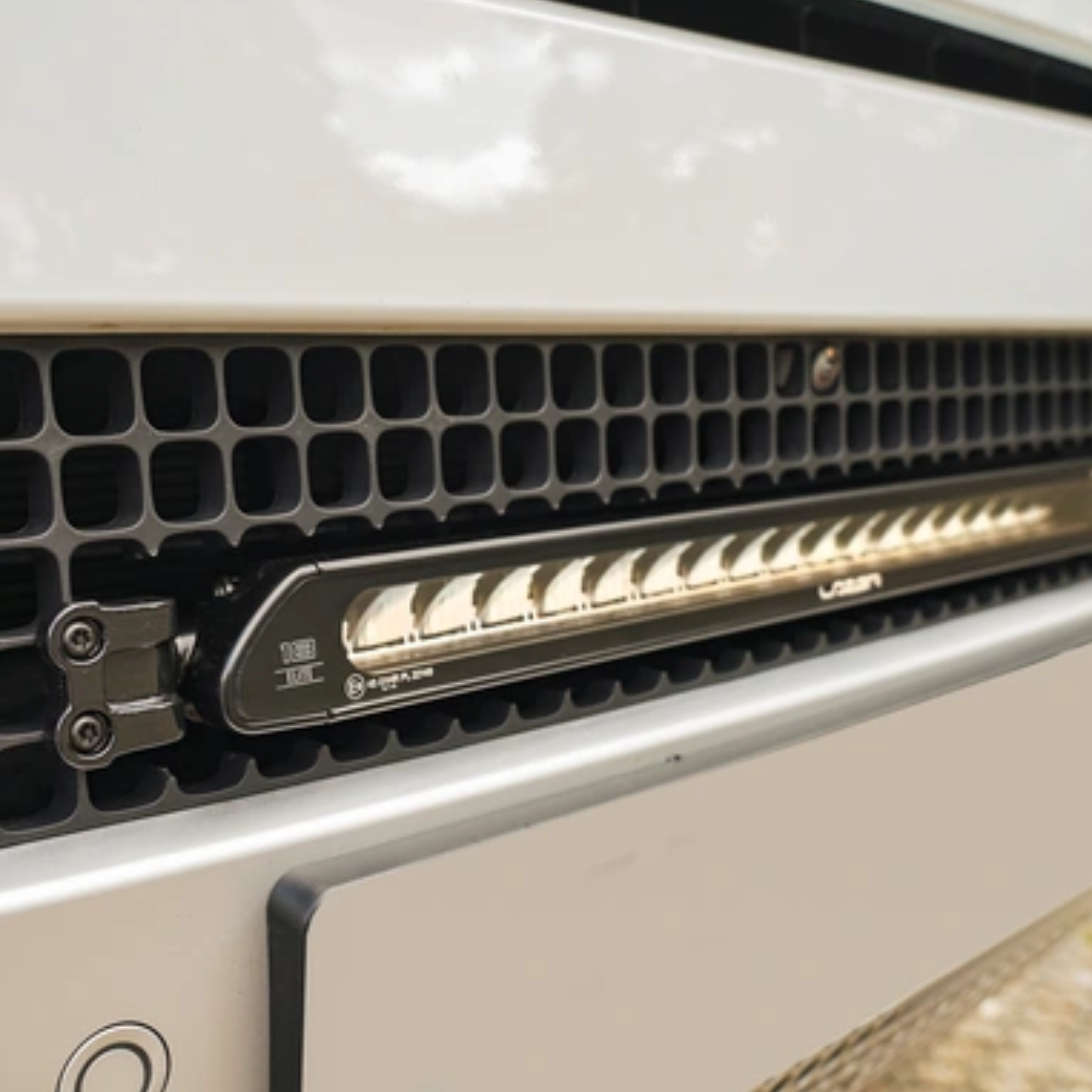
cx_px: 479
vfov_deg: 41.9
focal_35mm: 40
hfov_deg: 41.8
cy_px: 537
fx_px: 1428
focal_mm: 28
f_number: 6.3
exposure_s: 1/80
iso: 100
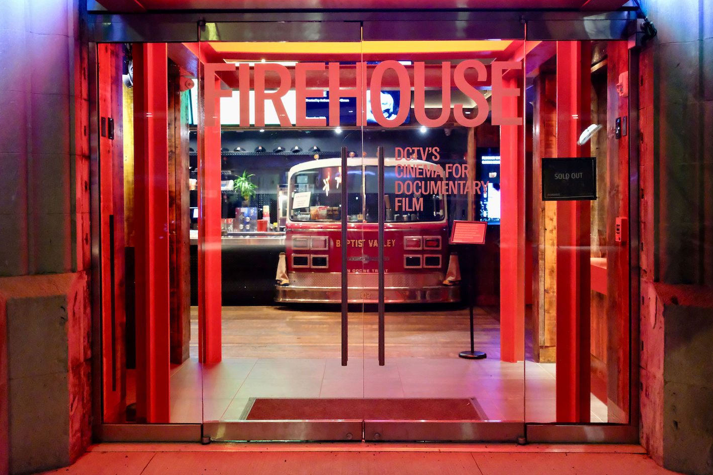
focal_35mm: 38
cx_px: 349
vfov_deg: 35.0
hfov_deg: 50.7
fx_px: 752
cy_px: 225
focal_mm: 24
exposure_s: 1/125
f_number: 2.8
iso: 12800
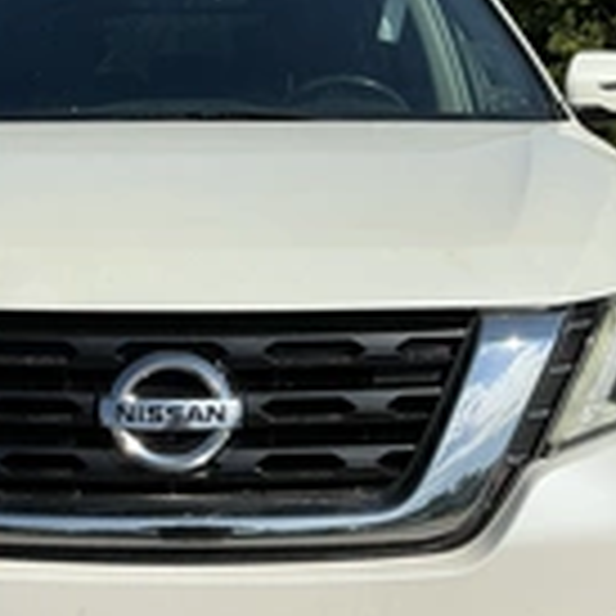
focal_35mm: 72
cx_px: 148
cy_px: 364
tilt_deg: -5.5
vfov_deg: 24.0
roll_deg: +0.1
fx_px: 1450
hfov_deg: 23.7
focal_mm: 3
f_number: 1.8
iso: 25
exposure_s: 1/3788
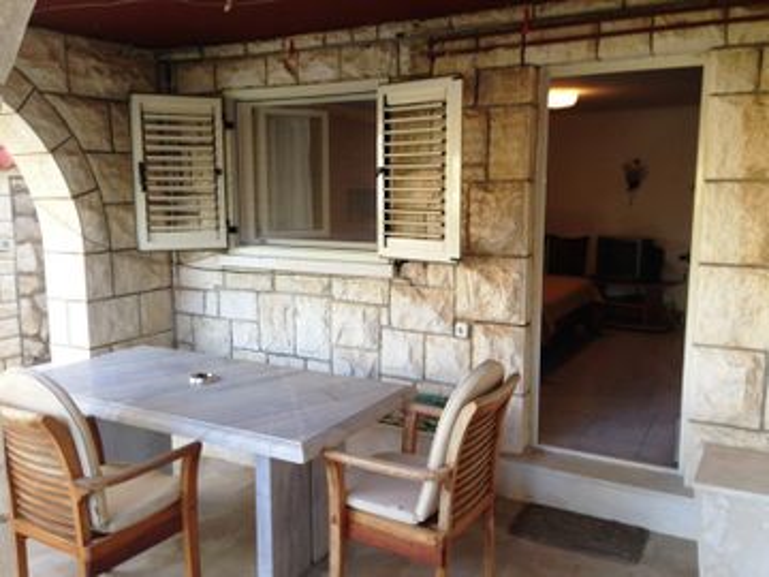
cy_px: 288
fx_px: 733
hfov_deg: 55.4
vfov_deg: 42.9
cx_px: 384
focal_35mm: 33
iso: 50
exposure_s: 1/30
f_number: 2.4
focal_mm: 4.13
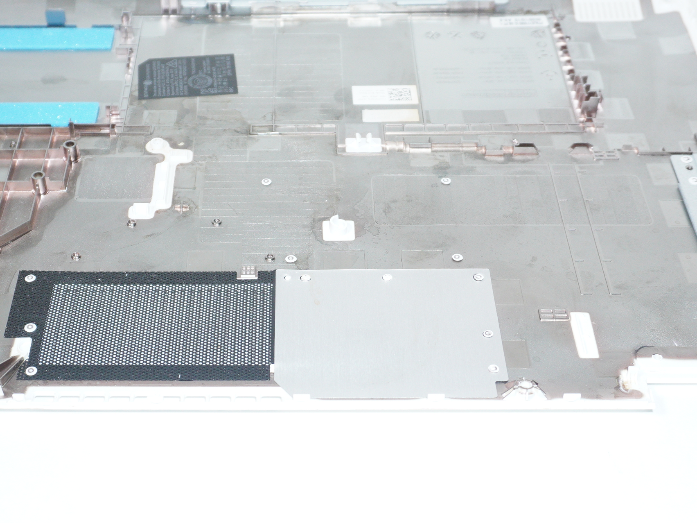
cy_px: 333
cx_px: 259
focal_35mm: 56
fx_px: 1127
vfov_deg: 26.0
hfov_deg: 34.2
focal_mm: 22
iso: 640
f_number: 5
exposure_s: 1/160
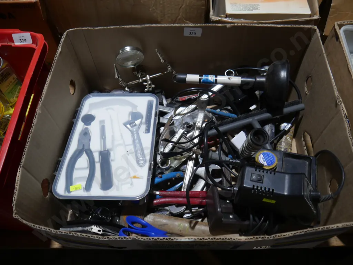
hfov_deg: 63.4
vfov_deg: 49.7
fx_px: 286
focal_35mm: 28
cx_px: 176
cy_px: 132
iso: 200
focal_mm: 14
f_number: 3.5
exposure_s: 1/80
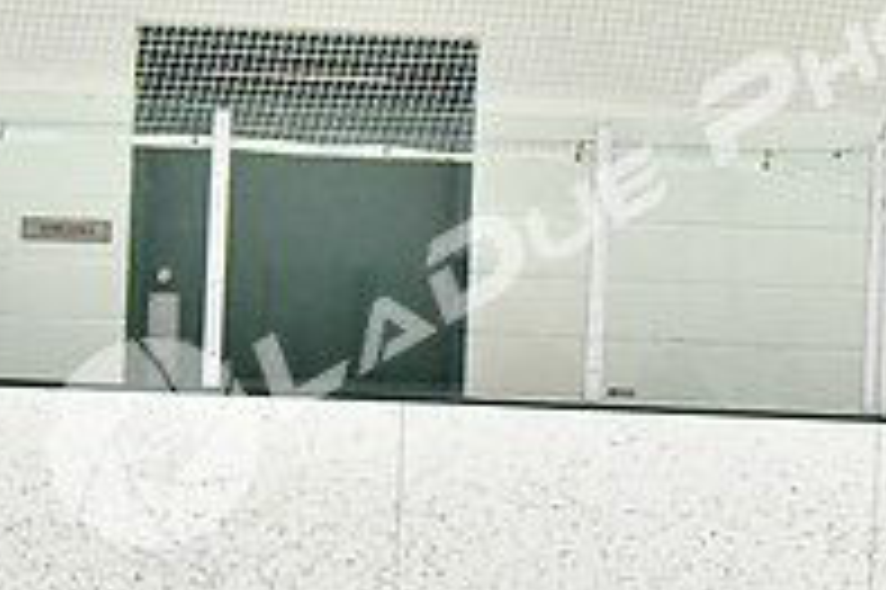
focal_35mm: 318
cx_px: 1088
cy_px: 678
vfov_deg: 4.3
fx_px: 7820
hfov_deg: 6.4
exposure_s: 1/1250
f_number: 2.8
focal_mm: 72
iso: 5000
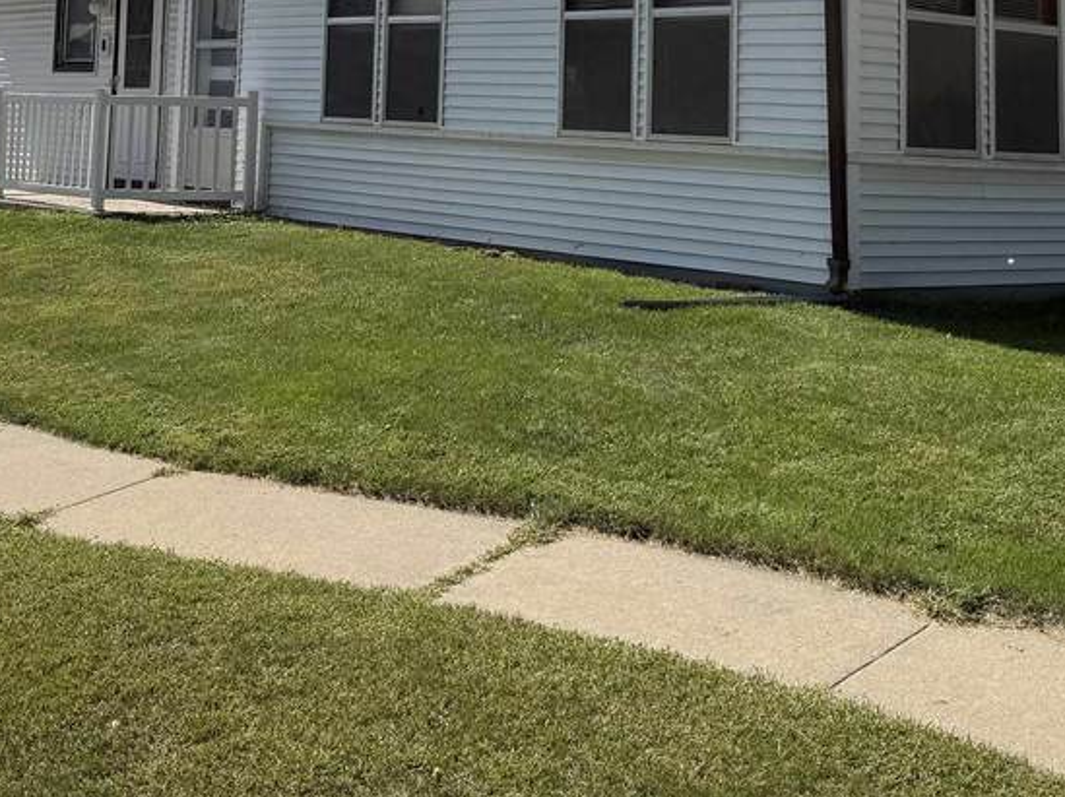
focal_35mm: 56
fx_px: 1722
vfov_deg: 24.4
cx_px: 444
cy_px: -64
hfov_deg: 34.3
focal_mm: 6.76
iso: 80
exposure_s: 1/5714
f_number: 1.78
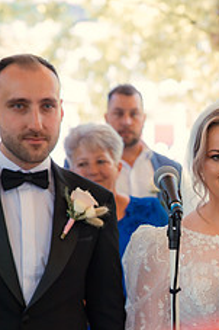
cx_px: 212
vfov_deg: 14.7
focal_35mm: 139
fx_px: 1270
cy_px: 278
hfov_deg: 9.8
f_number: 3.5
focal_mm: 70
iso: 500
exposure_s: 1/125
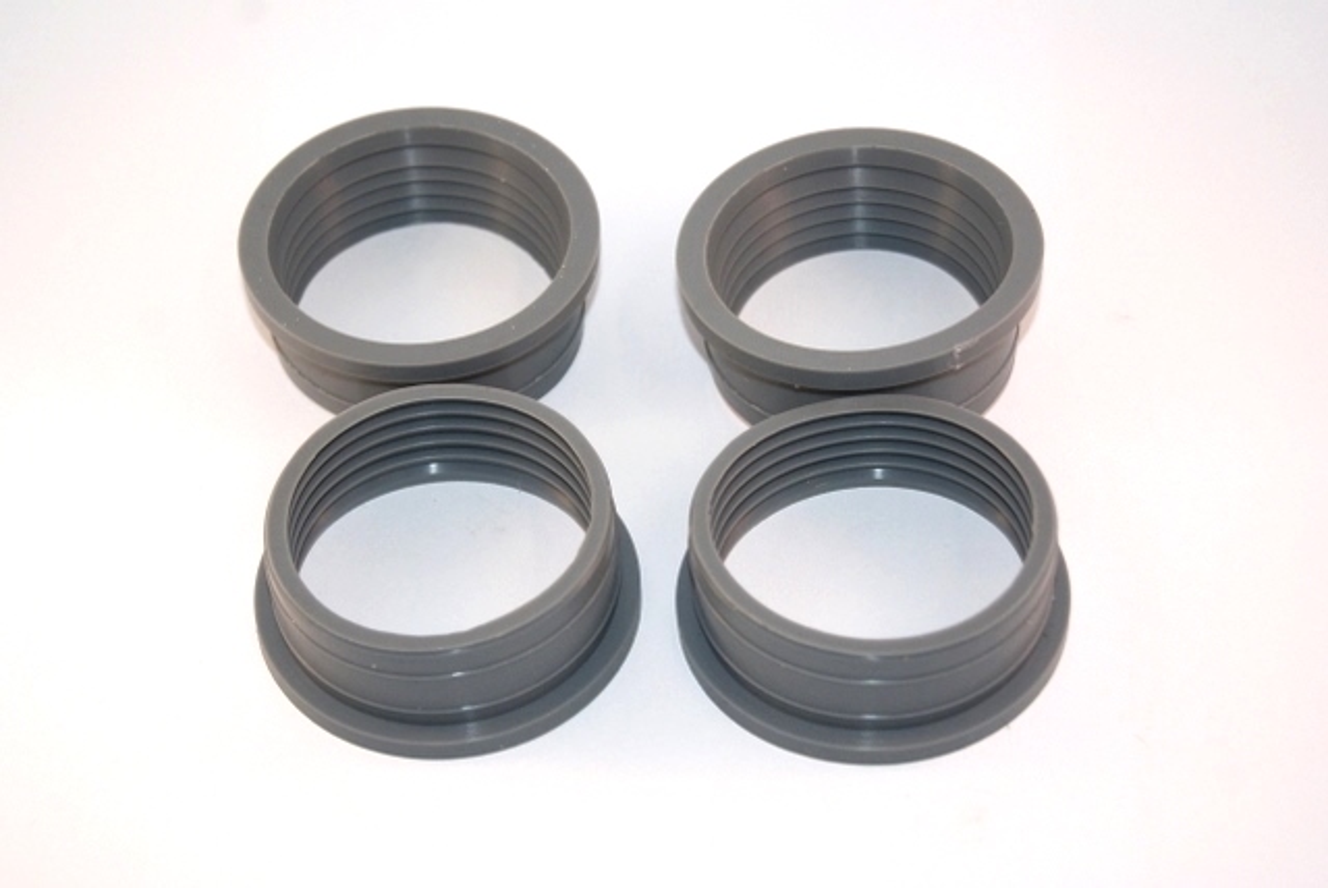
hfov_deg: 27.0
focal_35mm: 75
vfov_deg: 18.2
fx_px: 2769
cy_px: 444
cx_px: 664
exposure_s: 1/100
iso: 400
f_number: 5.6
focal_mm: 50
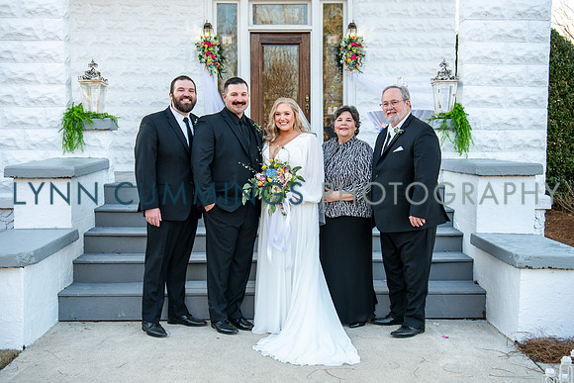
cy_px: 182
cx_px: 285
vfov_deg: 29.1
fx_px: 738
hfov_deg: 42.5
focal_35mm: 46
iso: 250
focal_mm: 40
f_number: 3.5
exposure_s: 1/320
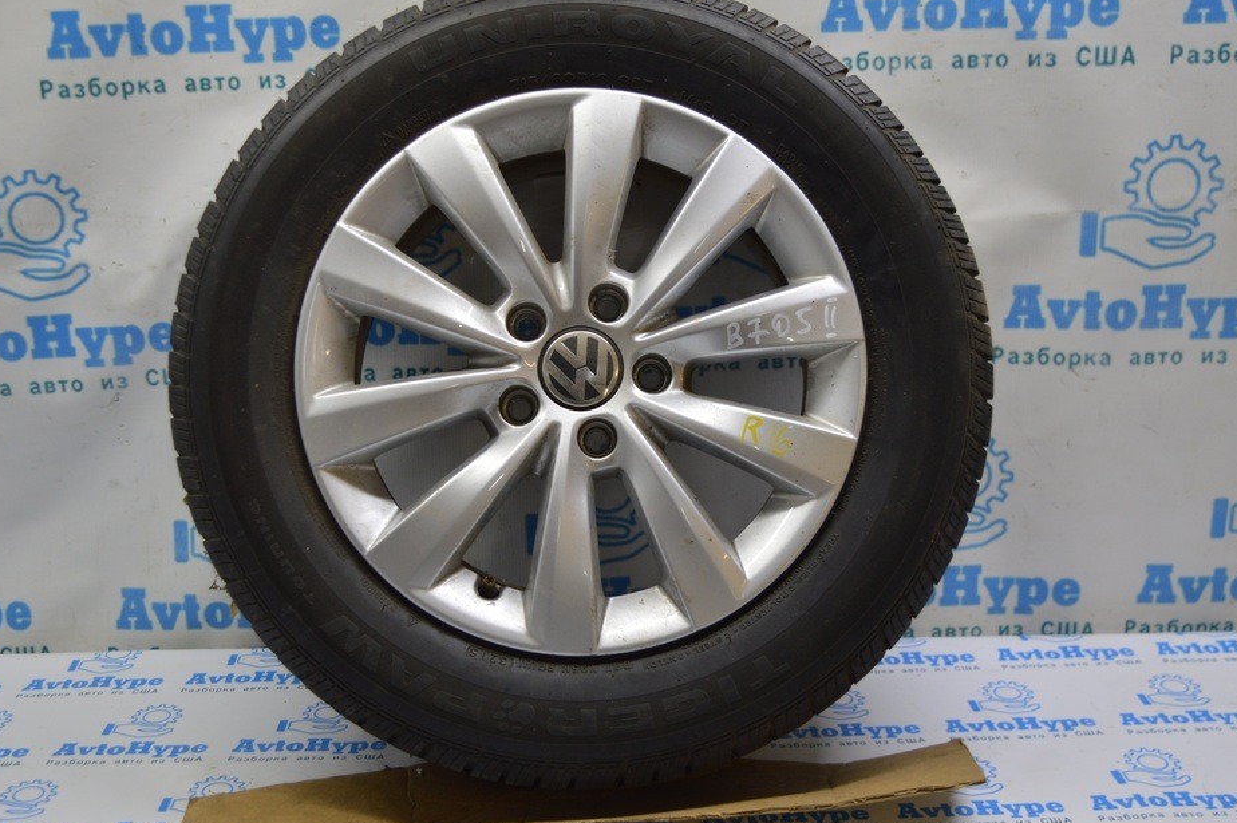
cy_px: 378
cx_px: 561
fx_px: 1427
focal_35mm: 42
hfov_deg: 46.8
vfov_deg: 32.2
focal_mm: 25
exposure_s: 1/60
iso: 400
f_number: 4
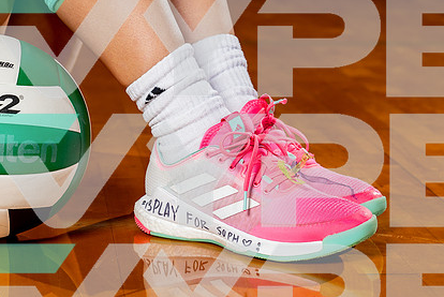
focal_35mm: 108
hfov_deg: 18.9
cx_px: 245
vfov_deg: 12.7
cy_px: 173
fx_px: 1333
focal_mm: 70
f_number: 5.6
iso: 250
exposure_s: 1/250
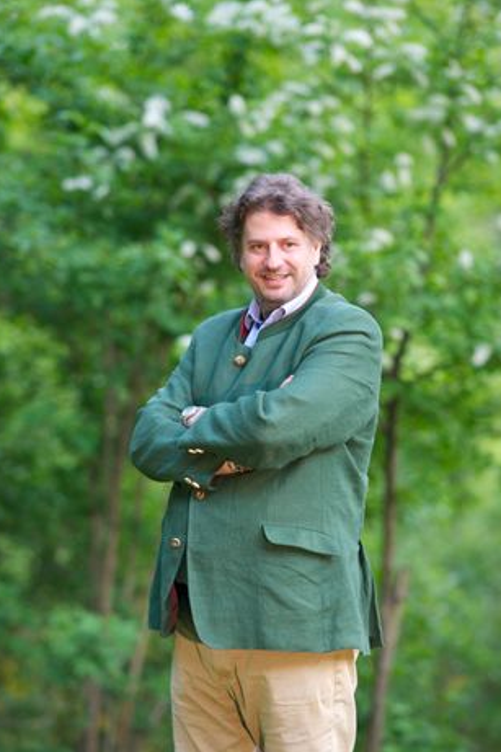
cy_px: 388
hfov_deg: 9.1
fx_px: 3133
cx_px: 257
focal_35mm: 150
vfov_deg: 13.7
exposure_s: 1/200
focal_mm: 135
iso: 200
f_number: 2.2
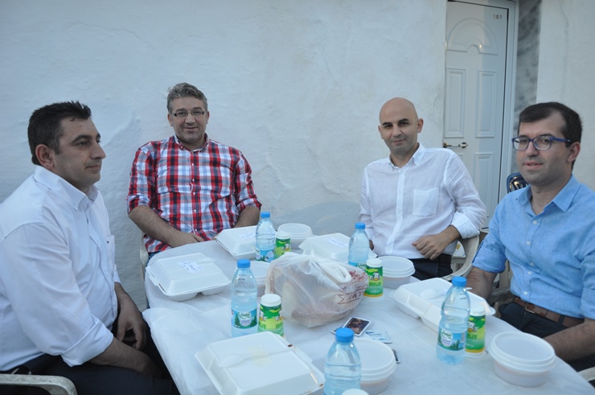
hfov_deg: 67.5
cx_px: 298
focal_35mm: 27
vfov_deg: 47.8
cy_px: 198
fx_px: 446
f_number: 5
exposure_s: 1/25
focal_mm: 18
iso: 400
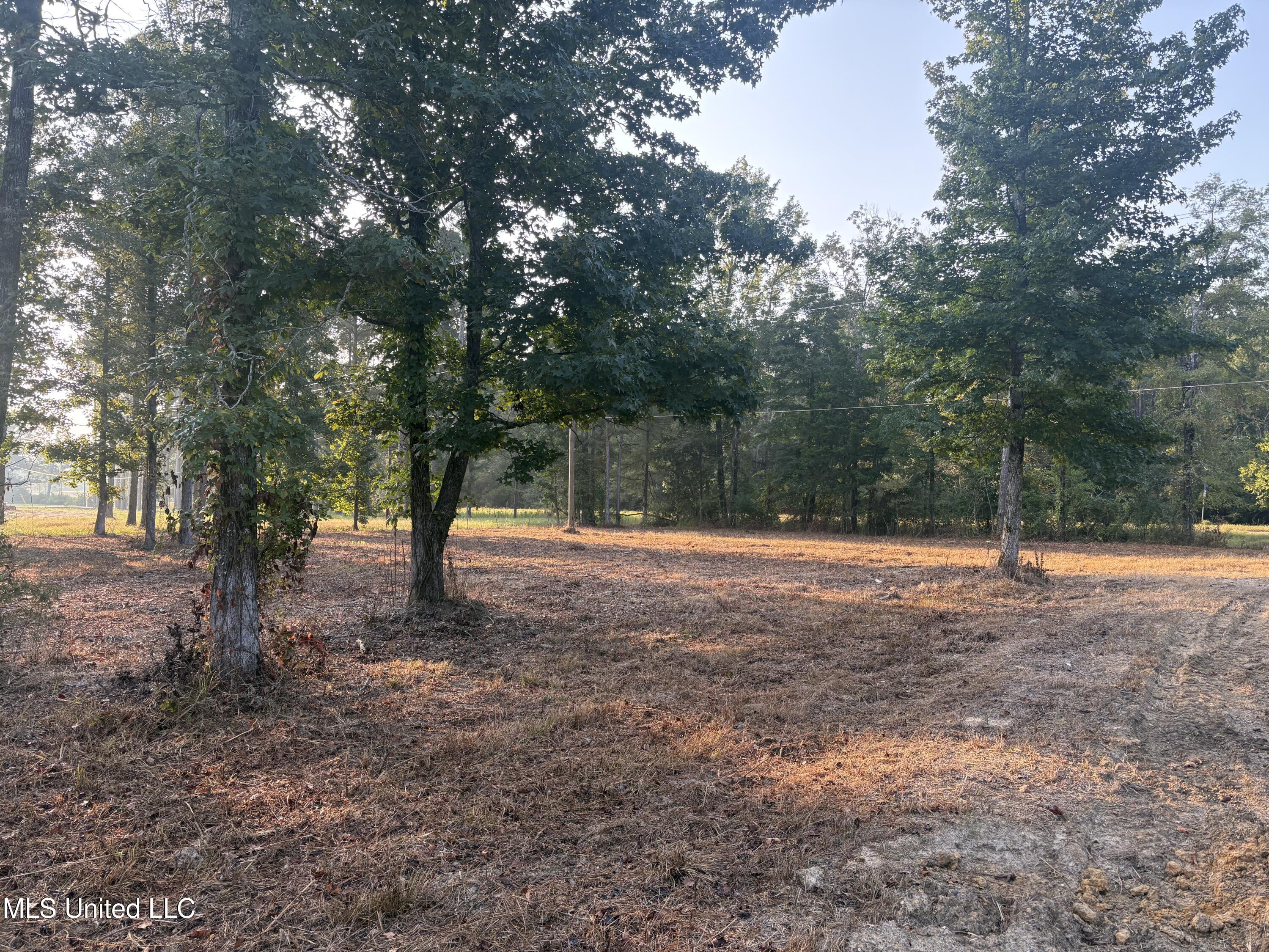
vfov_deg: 53.1
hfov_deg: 67.3
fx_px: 953
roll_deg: -0.7
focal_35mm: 26
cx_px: 634
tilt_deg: +0.3
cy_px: 476
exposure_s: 1/325
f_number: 1.6
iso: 64
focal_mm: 5.96
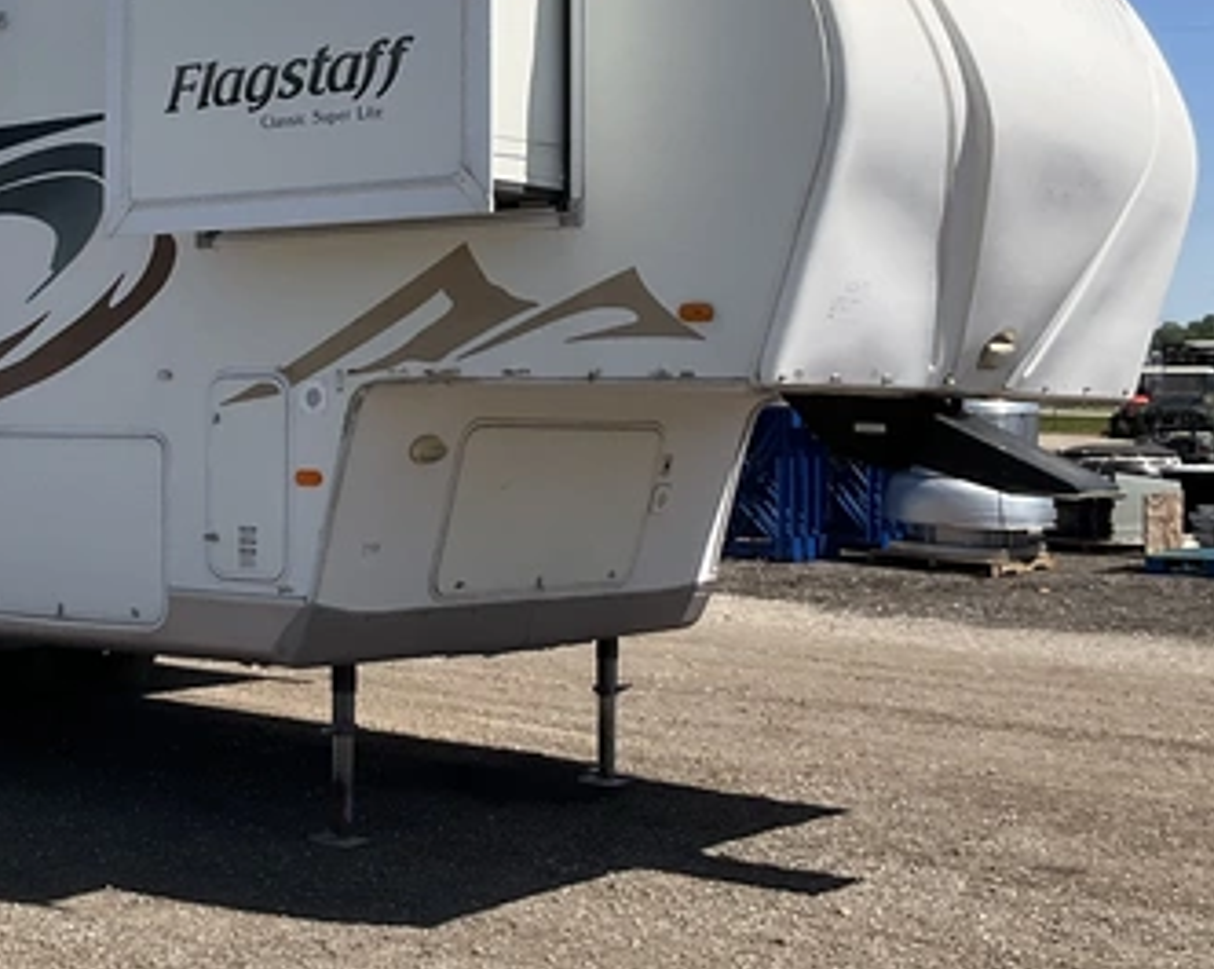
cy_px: 305
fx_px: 2297
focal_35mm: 64
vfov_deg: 23.7
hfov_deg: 29.1
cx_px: 278
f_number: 1.8
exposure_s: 1/2058
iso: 25
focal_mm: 3
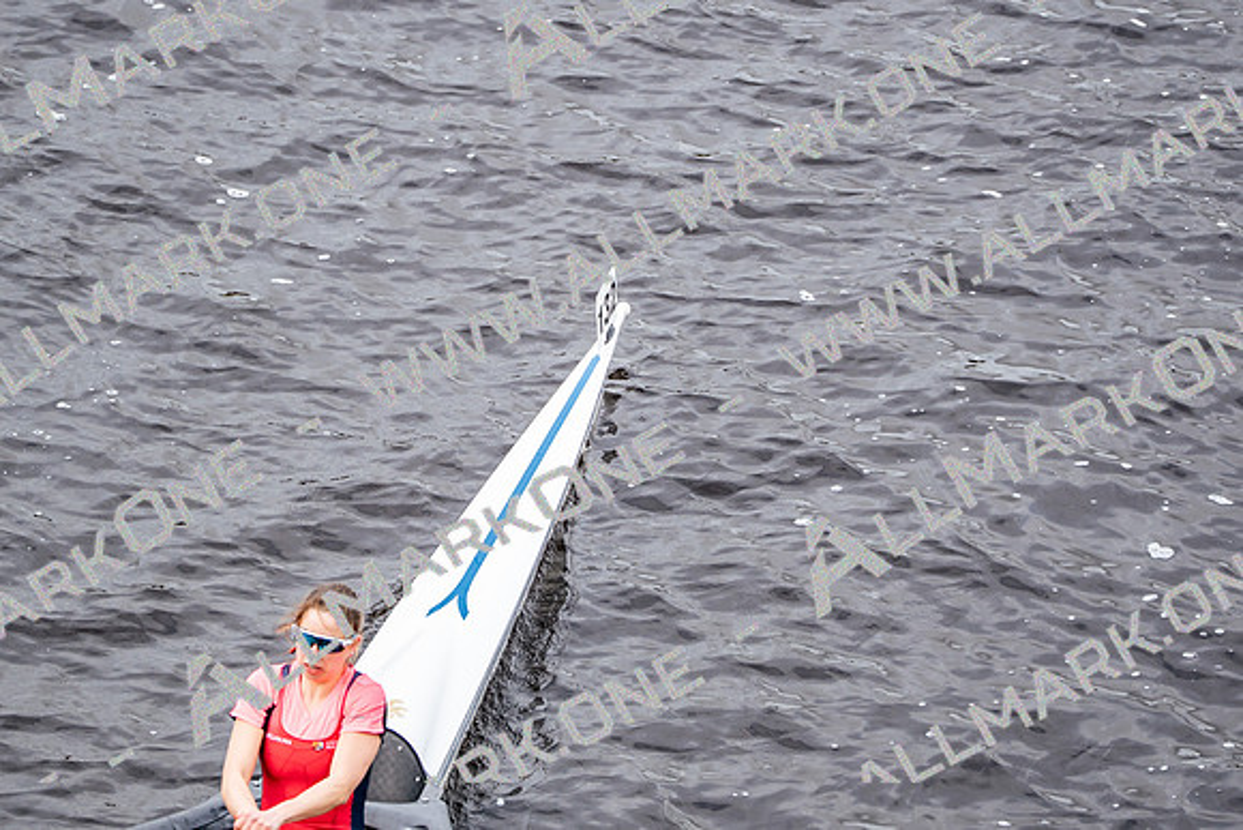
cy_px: 415
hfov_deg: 6.9
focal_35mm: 300
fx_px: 10360
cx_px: 622
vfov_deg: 4.6
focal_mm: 200
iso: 400
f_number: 2.8
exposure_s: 1/2000
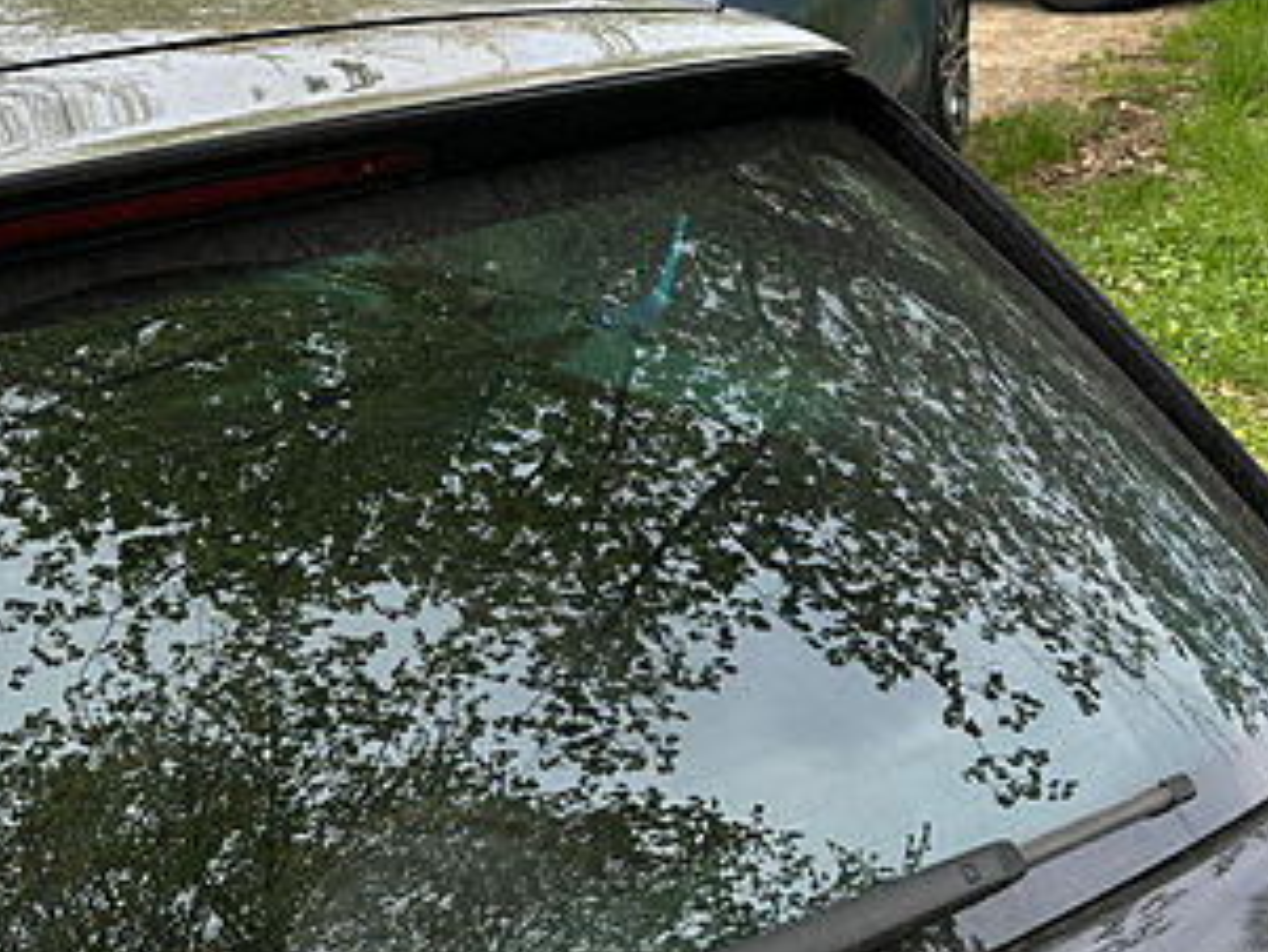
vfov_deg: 21.0
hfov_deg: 27.7
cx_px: 291
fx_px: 2529
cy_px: 177
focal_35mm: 69
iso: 50
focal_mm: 5.96
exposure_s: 1/722
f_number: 1.6
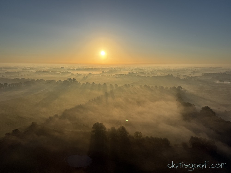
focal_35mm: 24
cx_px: 116
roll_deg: -0.5
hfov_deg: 71.6
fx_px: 160
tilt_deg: -8.5
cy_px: 86
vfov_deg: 56.8
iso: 80
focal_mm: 6.76
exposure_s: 1/9091
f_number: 1.78
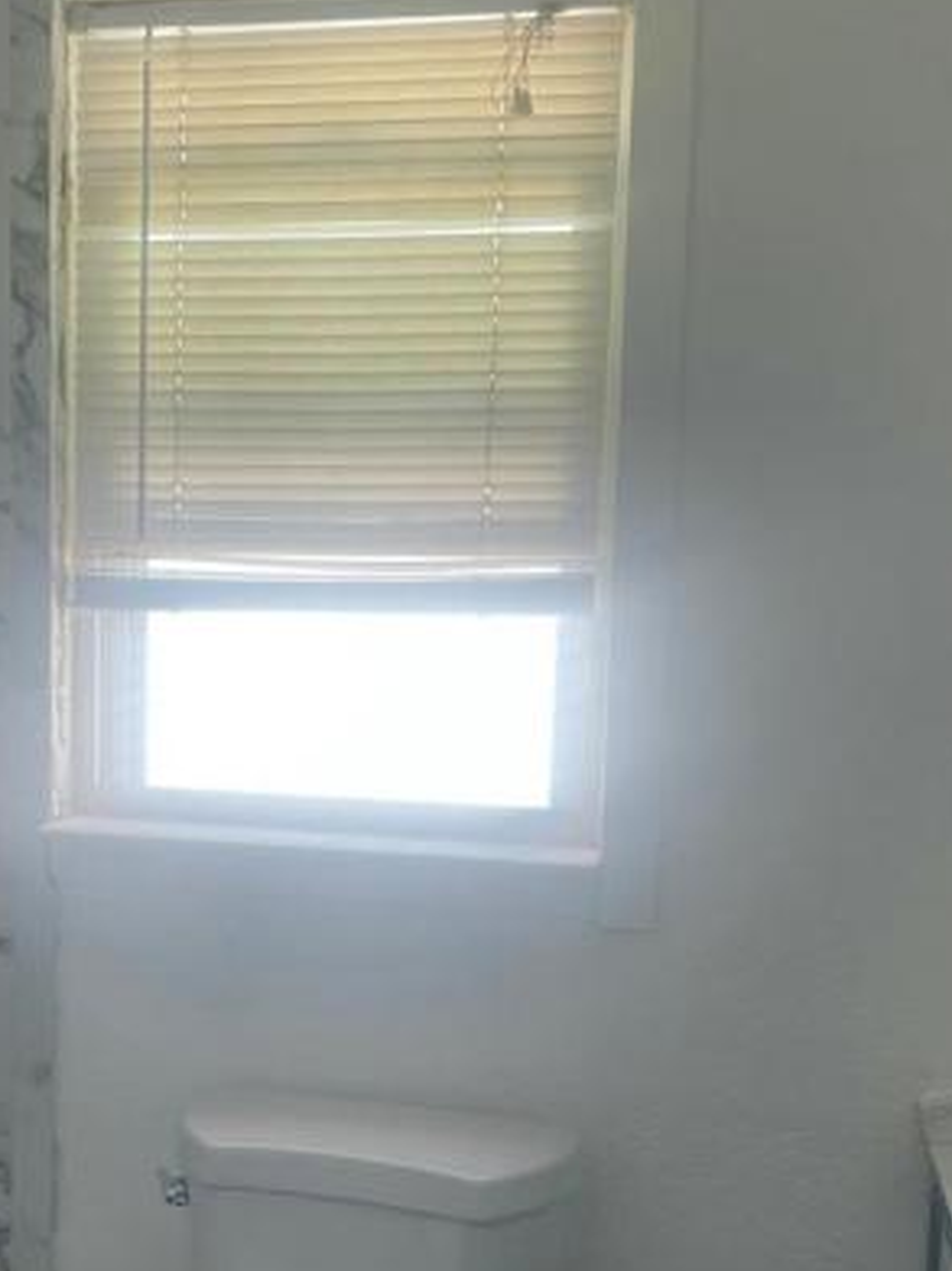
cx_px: 367
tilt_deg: -6.4
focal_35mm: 46
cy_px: 816
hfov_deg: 31.4
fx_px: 1688
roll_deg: -1.5
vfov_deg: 40.9
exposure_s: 1/121
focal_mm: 5.1
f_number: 1.6
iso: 50
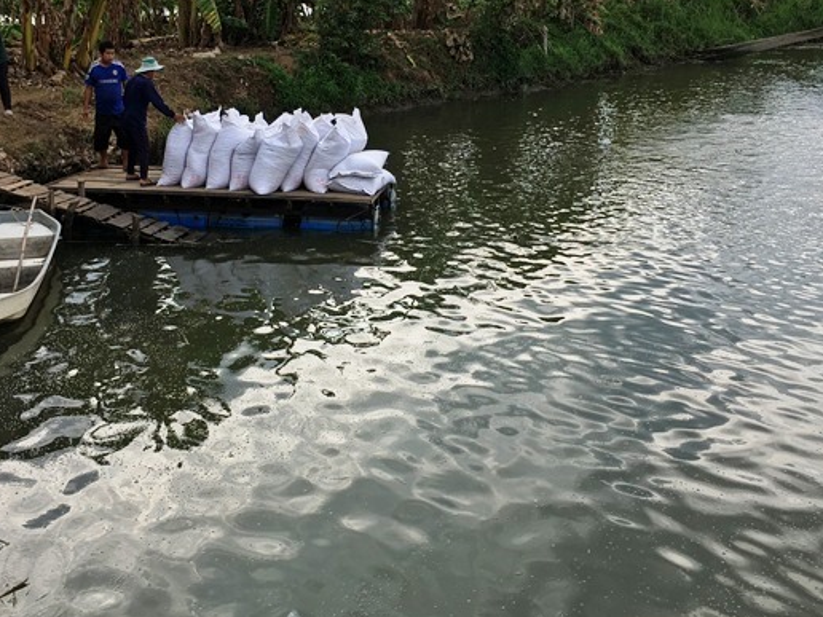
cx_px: 368
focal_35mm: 45
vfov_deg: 32.1
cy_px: 261
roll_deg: +0.5
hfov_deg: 42.0
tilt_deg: -14.0
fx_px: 1070
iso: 25
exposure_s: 1/1012
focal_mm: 4.15
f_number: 2.2
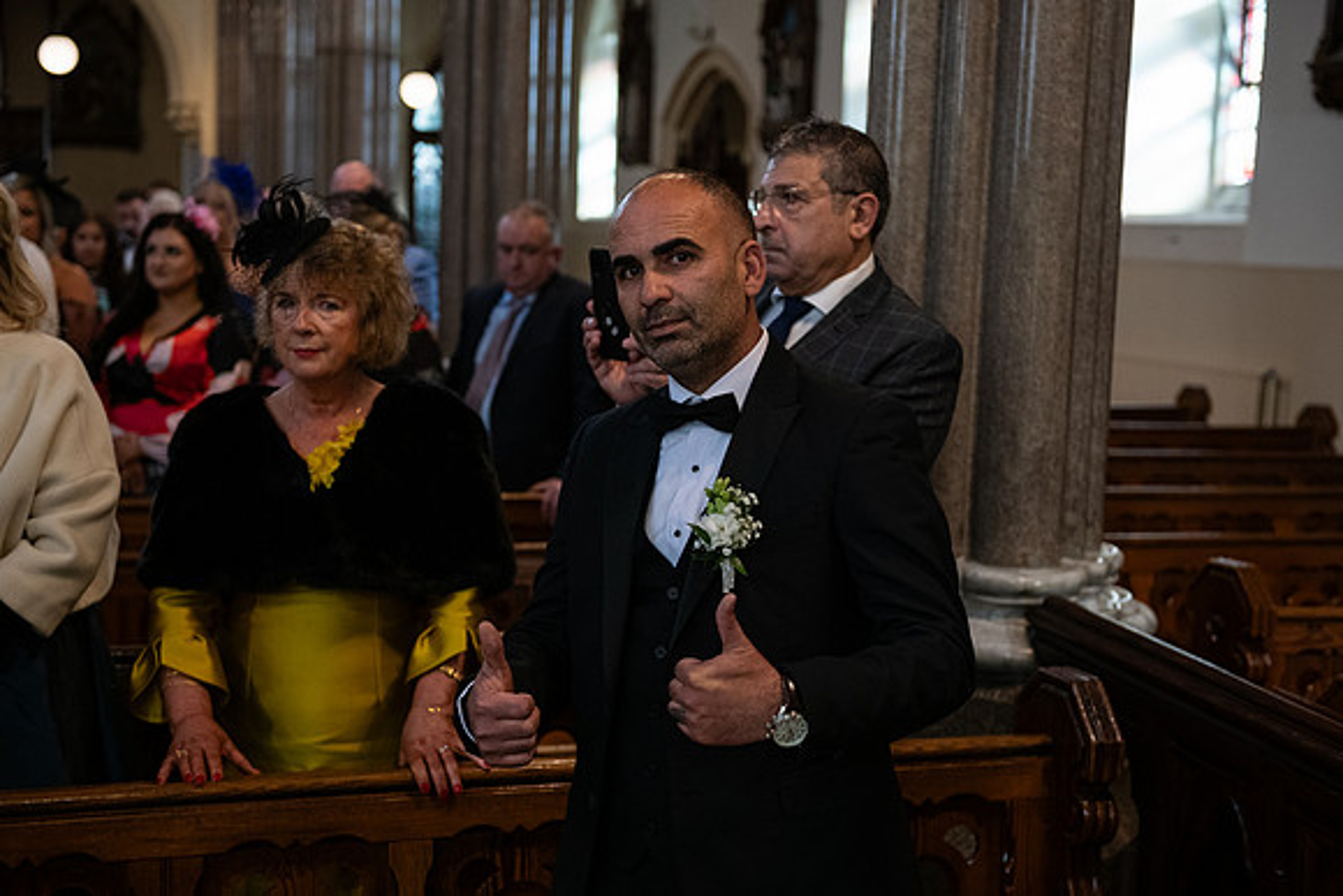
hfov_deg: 38.2
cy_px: 448
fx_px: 1940
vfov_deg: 26.0
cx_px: 672
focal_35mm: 52
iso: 1250
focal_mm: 52
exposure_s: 1/160
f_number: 3.5
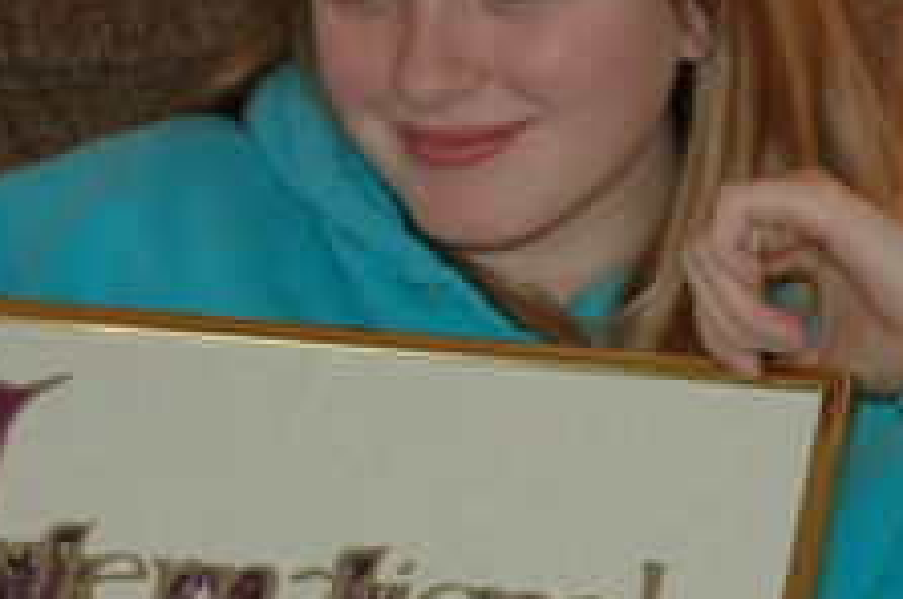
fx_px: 5610
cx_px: 429
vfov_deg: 6.1
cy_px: 302
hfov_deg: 9.2
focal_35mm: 224
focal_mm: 52
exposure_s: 1/60
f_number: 4.5
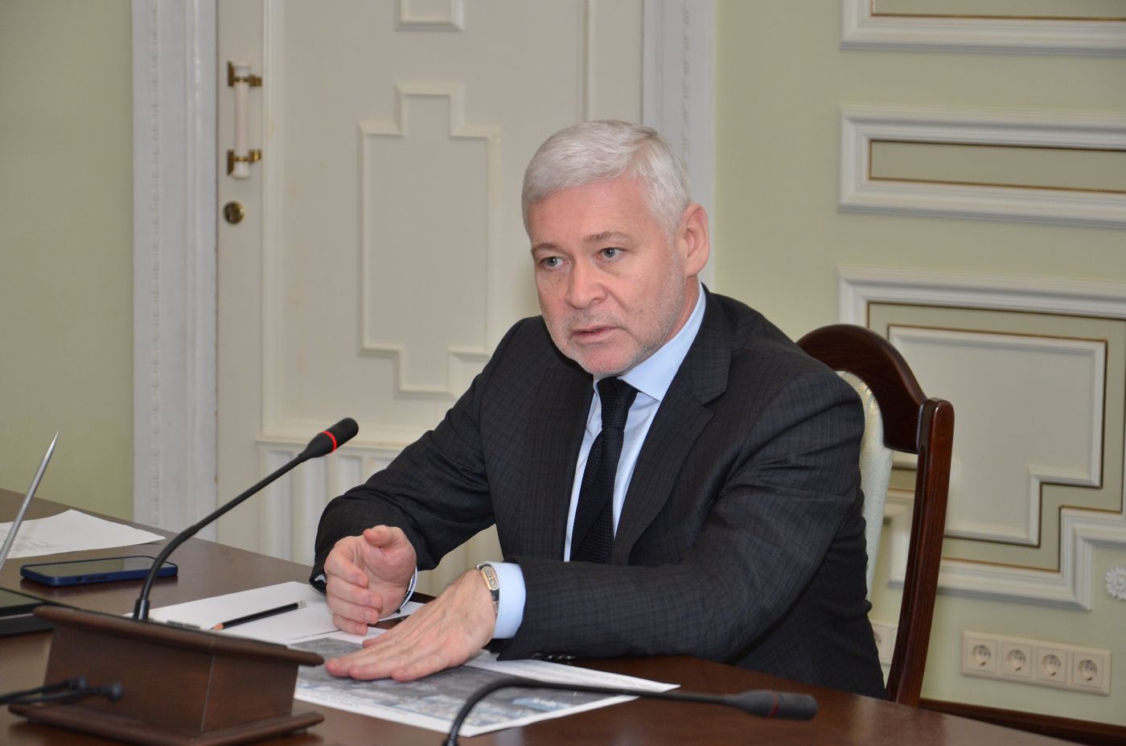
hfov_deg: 20.7
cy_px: 373
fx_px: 3090
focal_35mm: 99
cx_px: 563
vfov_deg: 13.8
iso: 640
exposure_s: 1/250
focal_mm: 66
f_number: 5.3
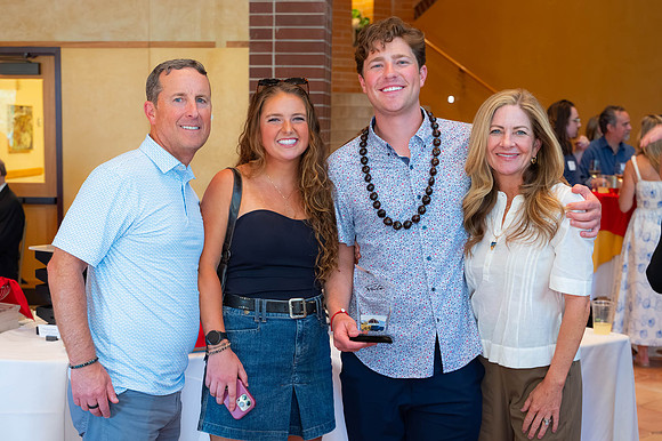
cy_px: 230
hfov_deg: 37.1
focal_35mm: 54
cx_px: 316
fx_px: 986
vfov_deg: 25.2
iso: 2000
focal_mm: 50
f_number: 4.5
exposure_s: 1/125
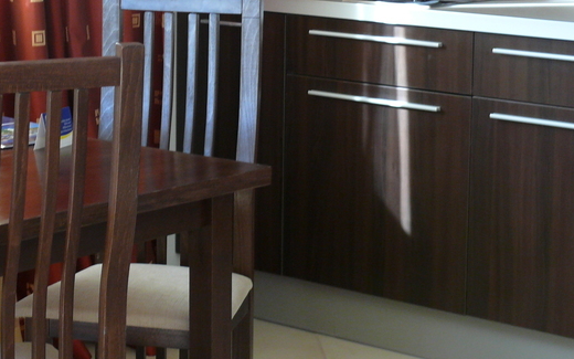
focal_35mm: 124
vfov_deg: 10.5
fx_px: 1940
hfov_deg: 16.7
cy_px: 92
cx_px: 138
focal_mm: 14.6
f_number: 3.2
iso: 160
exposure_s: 1/30
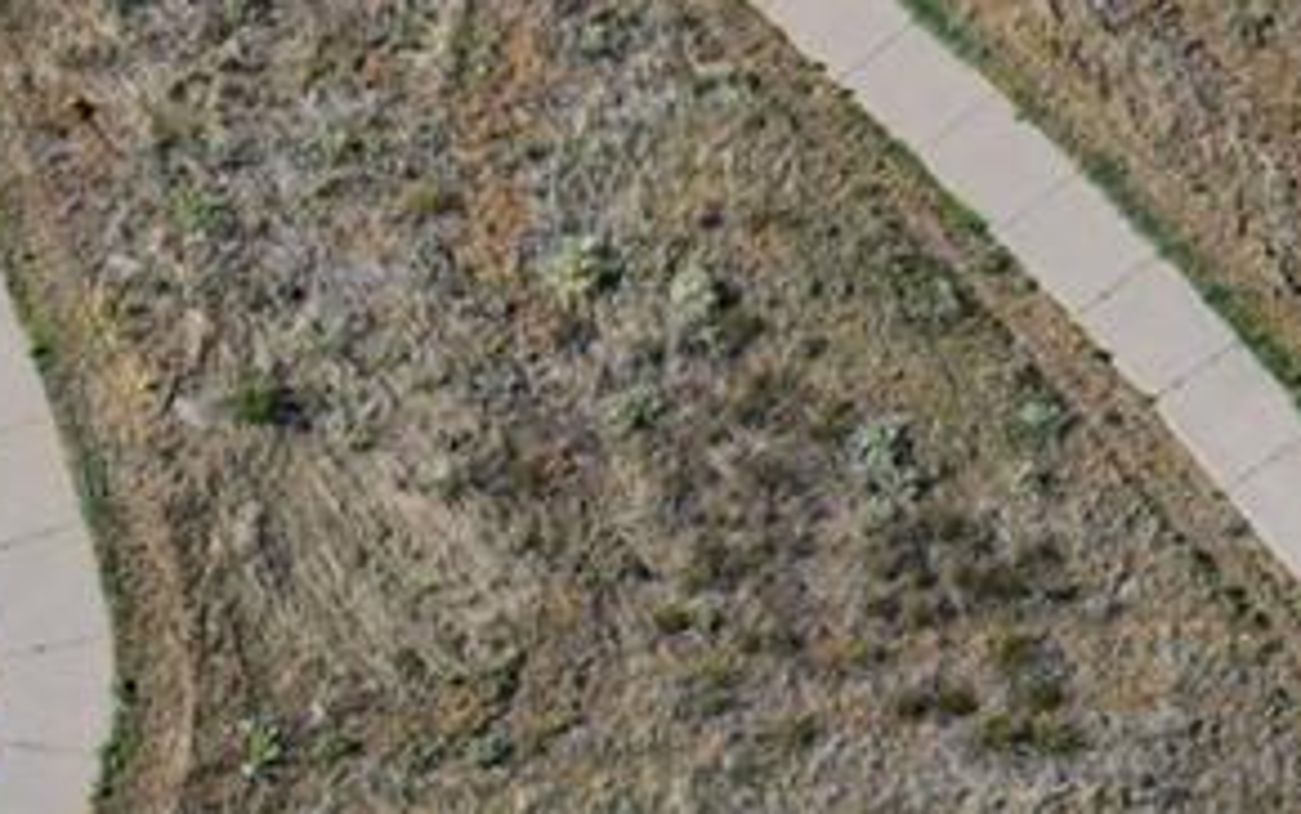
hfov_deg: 13.3
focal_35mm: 157
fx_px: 5568
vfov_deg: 7.5
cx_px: 939
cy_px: -1485
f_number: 5.6
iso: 100
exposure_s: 1/500
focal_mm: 10.26
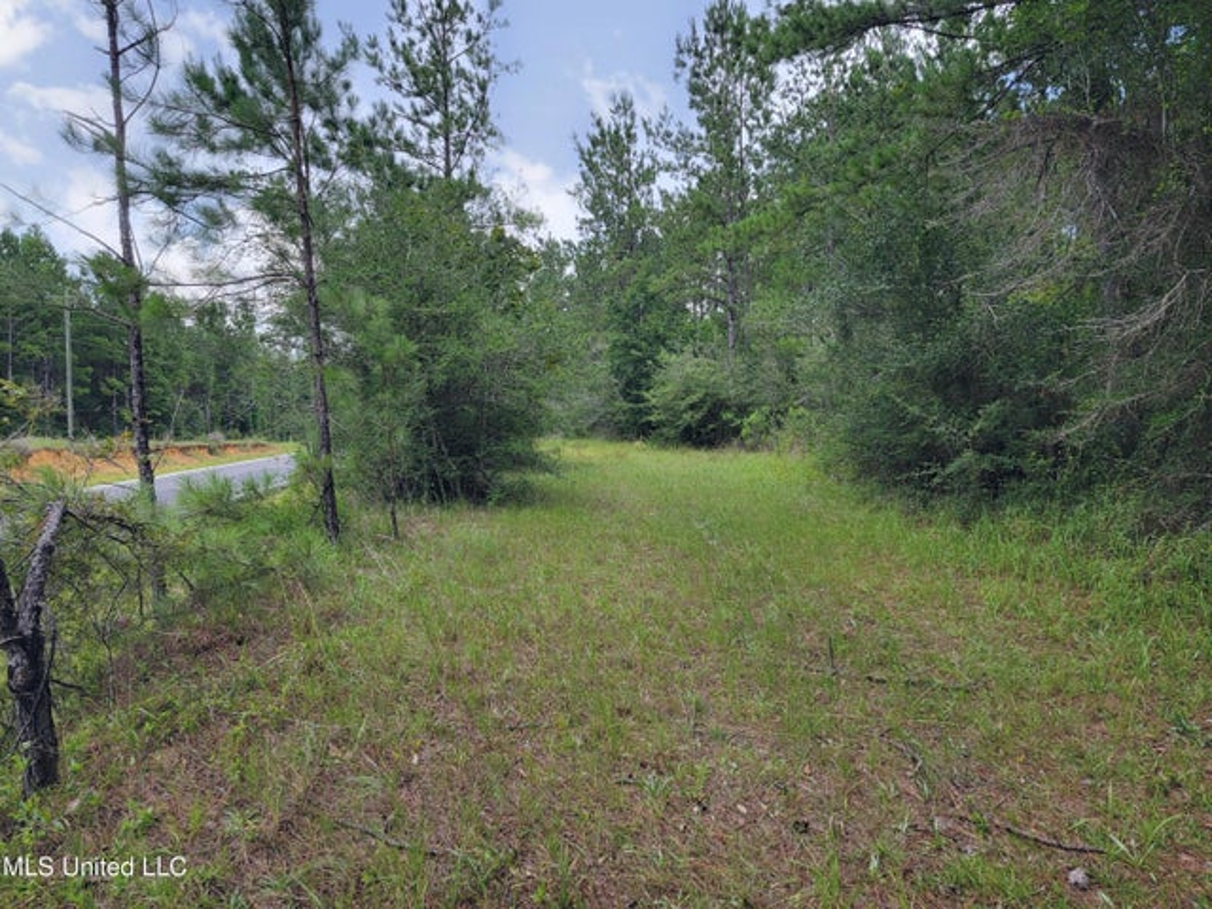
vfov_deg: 56.8
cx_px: 606
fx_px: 840
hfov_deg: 71.6
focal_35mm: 24
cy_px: 454
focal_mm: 6.7
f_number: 1.8
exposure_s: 1/159
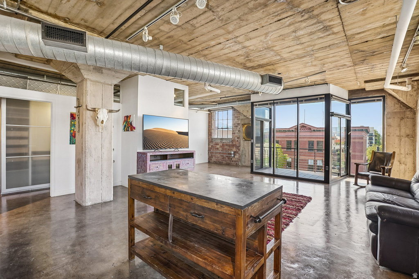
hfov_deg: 96.7
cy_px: 140
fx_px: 186
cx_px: 210
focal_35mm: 16
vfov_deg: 73.8
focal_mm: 16
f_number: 8
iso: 100
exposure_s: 1/6
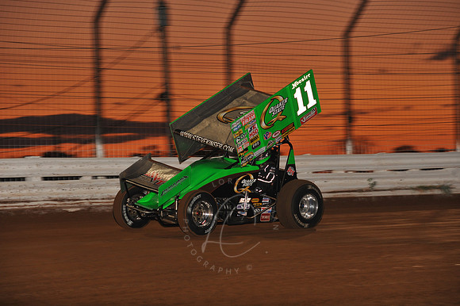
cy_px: 153
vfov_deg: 10.1
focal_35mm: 135
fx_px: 1724
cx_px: 230
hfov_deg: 15.2
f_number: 6.3
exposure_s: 1/320
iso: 640
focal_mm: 135
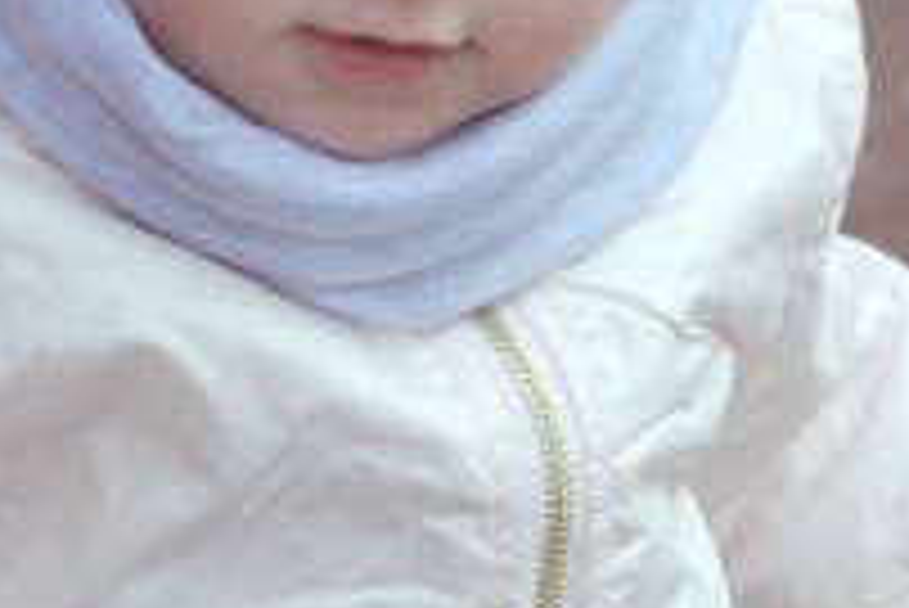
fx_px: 15741
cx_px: 495
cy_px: 137
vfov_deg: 2.2
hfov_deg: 3.3
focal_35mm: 623
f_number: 5.6
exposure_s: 1/125
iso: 110
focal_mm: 105
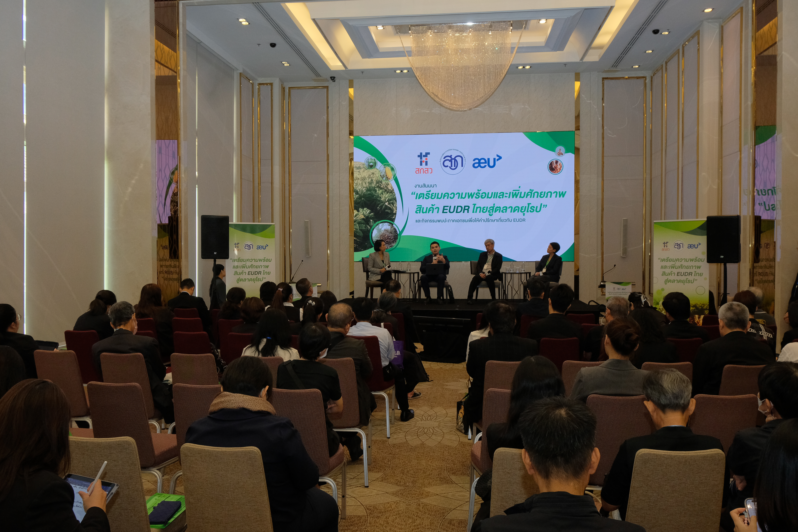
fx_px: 665
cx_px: 399
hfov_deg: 61.9
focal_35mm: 30
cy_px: 266
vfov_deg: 43.6
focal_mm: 19.7
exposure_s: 1/125
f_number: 7.1
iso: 1600
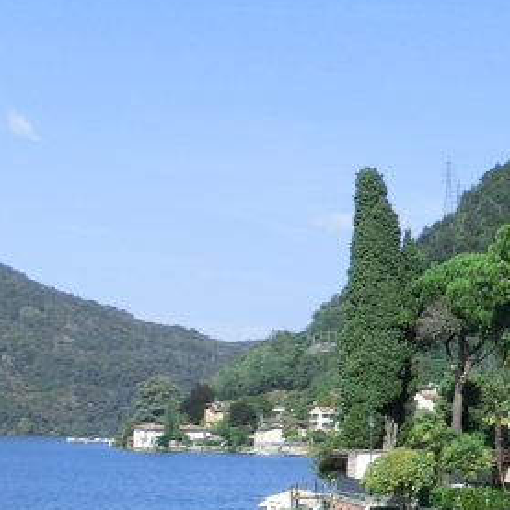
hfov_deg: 17.6
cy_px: 403
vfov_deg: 18.7
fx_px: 1534
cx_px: 676
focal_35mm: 92
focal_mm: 4.24
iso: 100
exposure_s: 1/160
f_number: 7.9
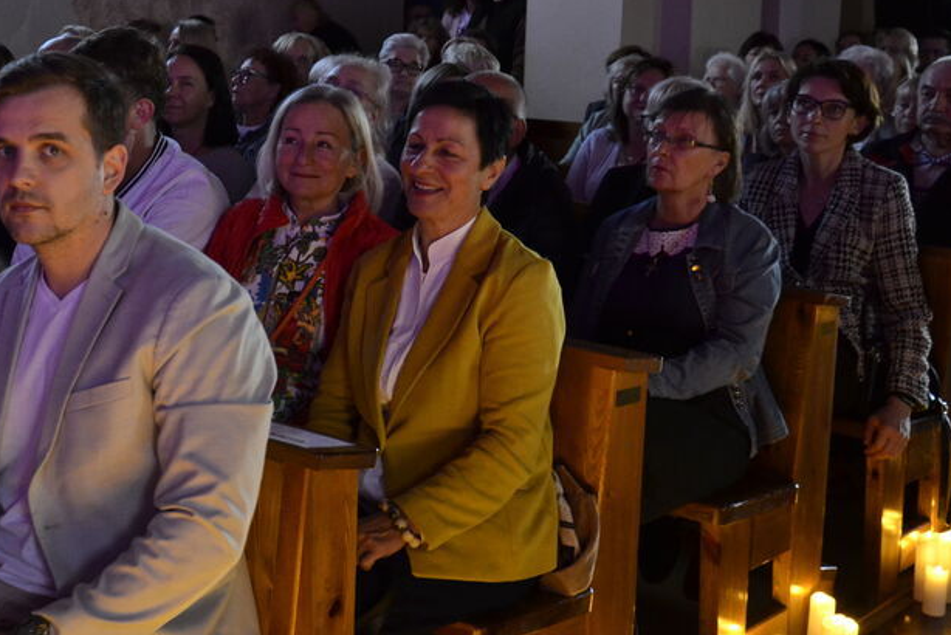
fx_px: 1454
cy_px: 211
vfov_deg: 24.5
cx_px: 228
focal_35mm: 55
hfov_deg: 35.4
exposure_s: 1/15
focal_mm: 22
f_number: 3.8
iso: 1600
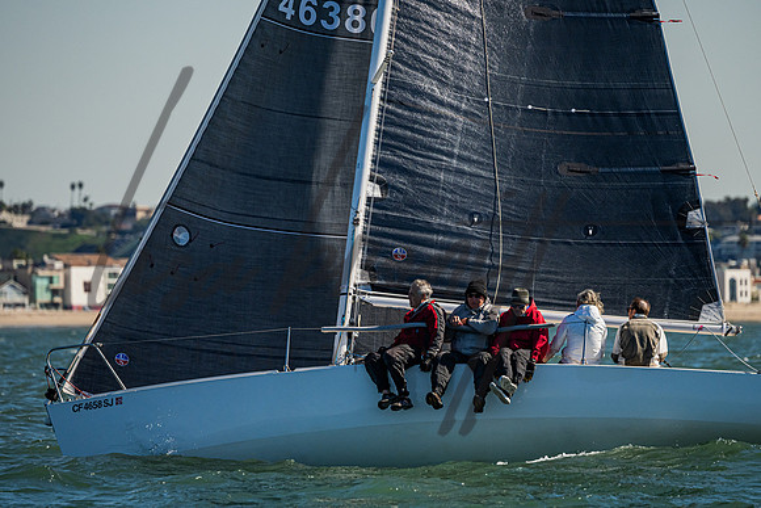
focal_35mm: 435
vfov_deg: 3.2
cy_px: 259
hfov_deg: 4.7
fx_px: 9196
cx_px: 409
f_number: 5.6
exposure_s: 1/6400
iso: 400
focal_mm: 350
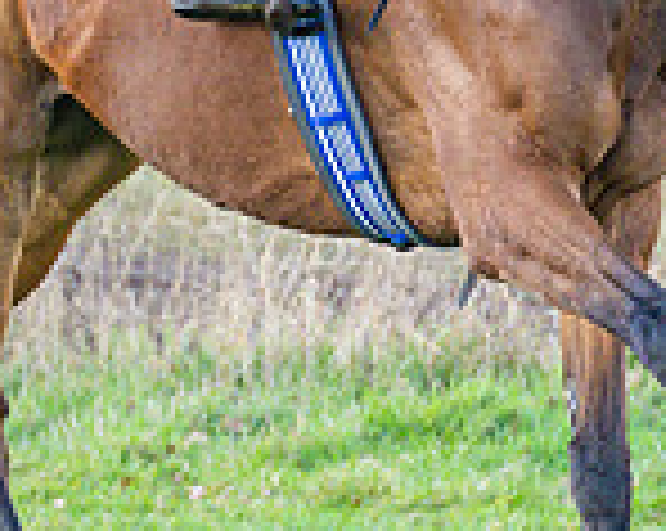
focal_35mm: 919
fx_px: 18091
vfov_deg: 1.7
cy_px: 126
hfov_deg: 2.1
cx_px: 674
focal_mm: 125
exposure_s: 1/800
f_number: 4
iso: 800
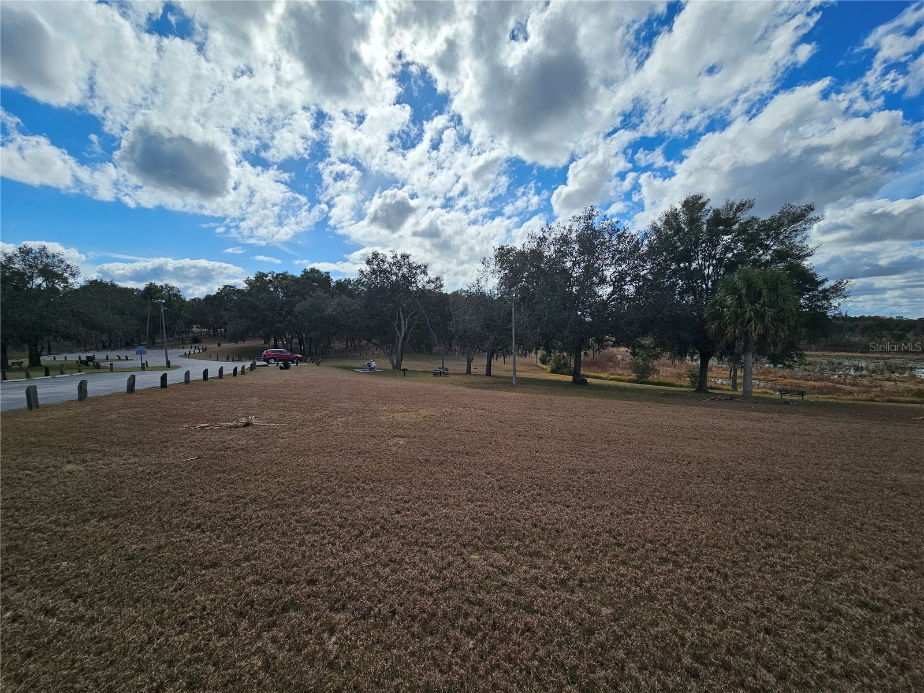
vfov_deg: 89.9
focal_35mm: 13
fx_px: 347
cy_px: 346
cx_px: 462
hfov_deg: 106.2
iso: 50
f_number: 2.2
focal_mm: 2.2
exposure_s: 1/4654
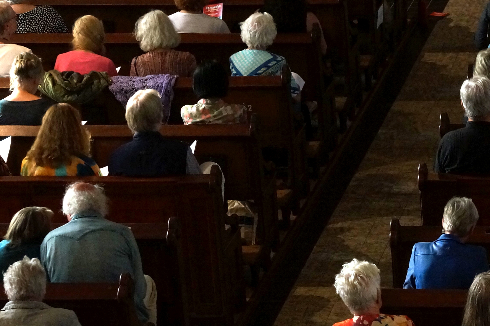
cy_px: 208
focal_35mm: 179
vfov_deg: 7.6
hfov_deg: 11.4
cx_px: 501
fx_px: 2435
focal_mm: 55
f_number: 6.3
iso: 1600
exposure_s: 1/80
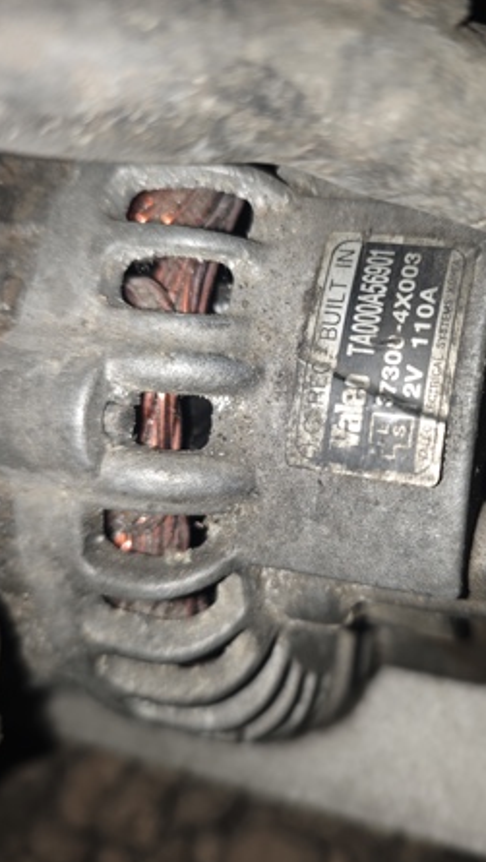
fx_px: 617
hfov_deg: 42.2
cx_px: 339
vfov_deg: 69.8
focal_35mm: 27
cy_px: 418
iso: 320
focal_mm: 6.55
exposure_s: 1/100
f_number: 1.6
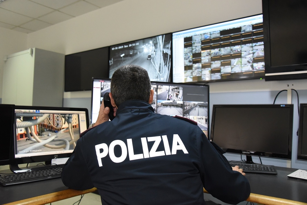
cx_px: 154
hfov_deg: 58.7
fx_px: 273
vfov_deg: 41.2
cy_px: 102
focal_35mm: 32
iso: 6400
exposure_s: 1/200
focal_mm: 32
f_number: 5.6
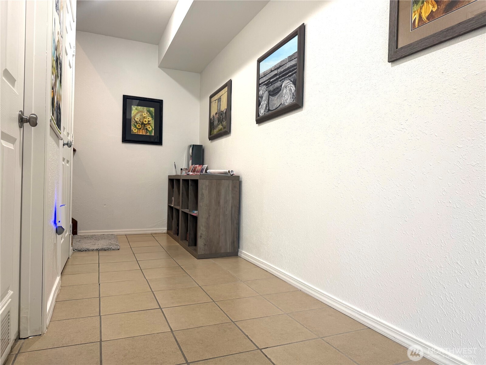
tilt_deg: -0.2
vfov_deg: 56.8
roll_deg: -1.4
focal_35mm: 24
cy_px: 182
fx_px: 337
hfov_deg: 71.6
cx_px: 243
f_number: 1.78
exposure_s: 1/60
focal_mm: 6.76
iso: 100
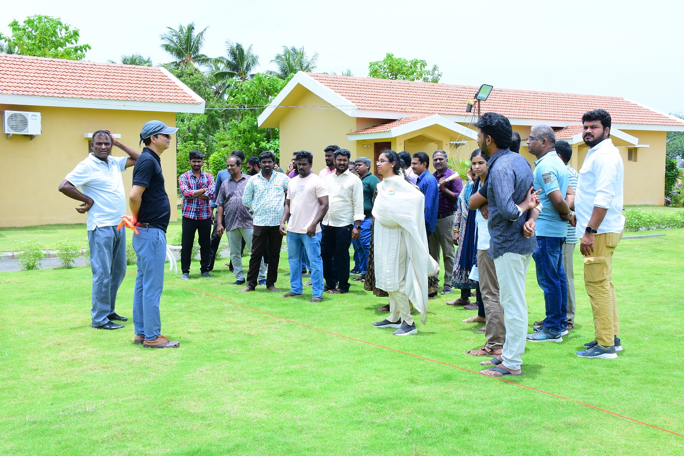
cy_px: 227
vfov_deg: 33.4
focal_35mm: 40
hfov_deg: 48.5
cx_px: 347
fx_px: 760
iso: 250
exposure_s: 1/160
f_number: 10
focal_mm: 26
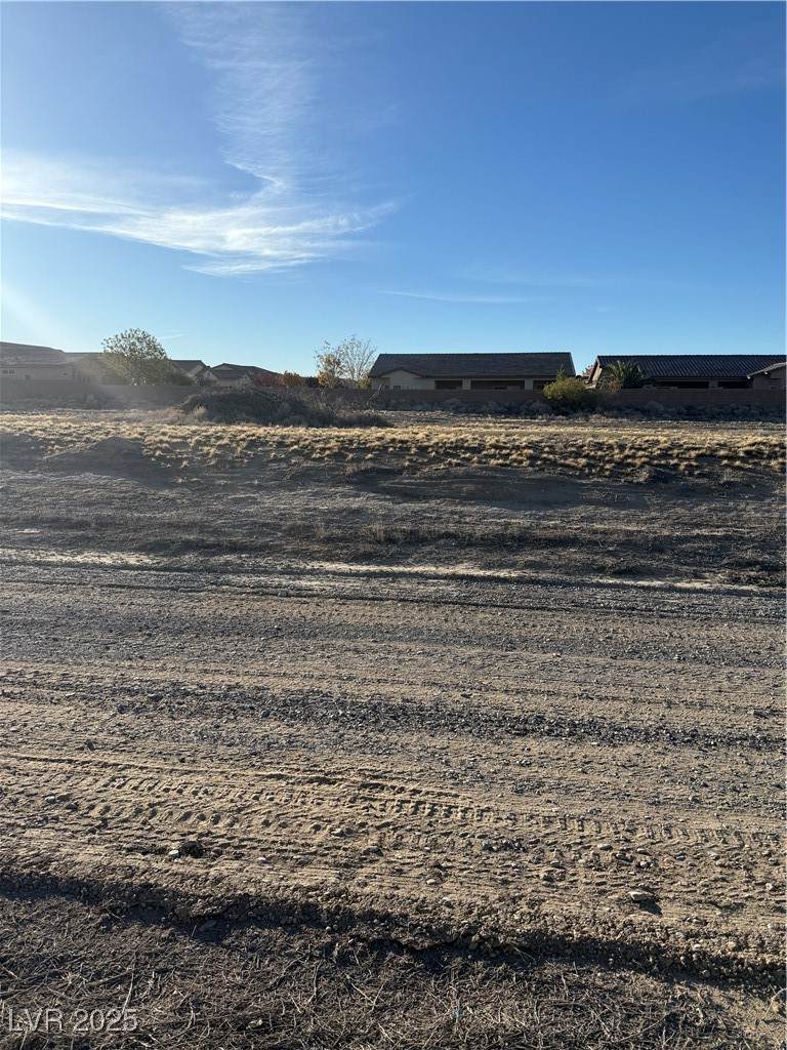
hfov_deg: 56.8
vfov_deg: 71.6
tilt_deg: -8.8
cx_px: 394
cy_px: 525
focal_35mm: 24
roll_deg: -0.6
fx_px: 728
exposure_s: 1/5319
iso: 80
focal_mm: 6.76
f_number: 1.78
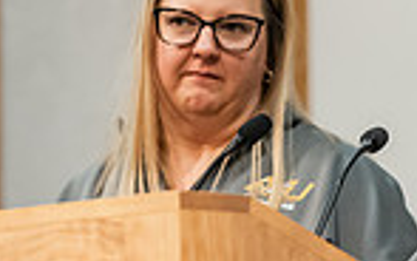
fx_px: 5025
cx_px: 428
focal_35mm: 442
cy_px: 152
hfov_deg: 4.7
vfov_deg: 3.0
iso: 2000
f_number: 3.2
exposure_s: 1/200
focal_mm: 110
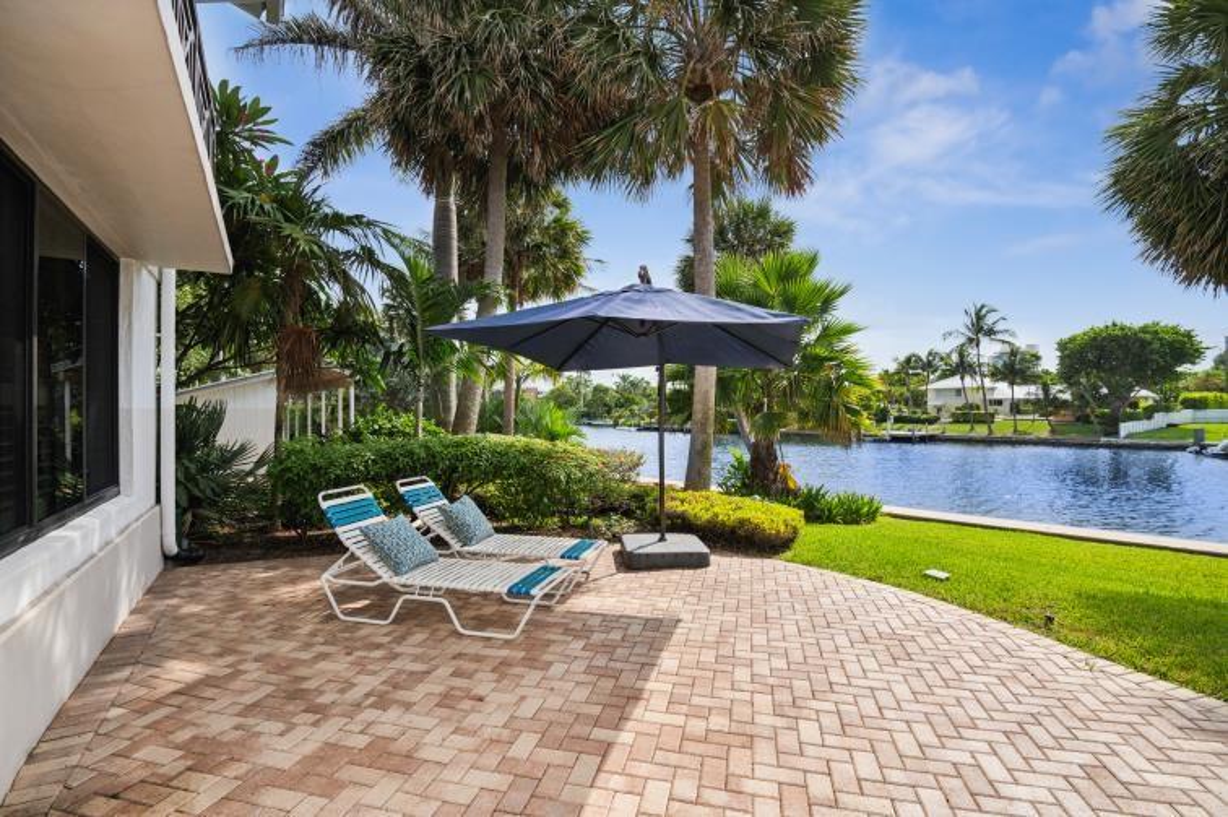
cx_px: 614
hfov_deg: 96.8
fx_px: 545
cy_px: 408
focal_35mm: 16
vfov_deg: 73.7
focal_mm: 16
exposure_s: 1/1250
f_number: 8
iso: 250
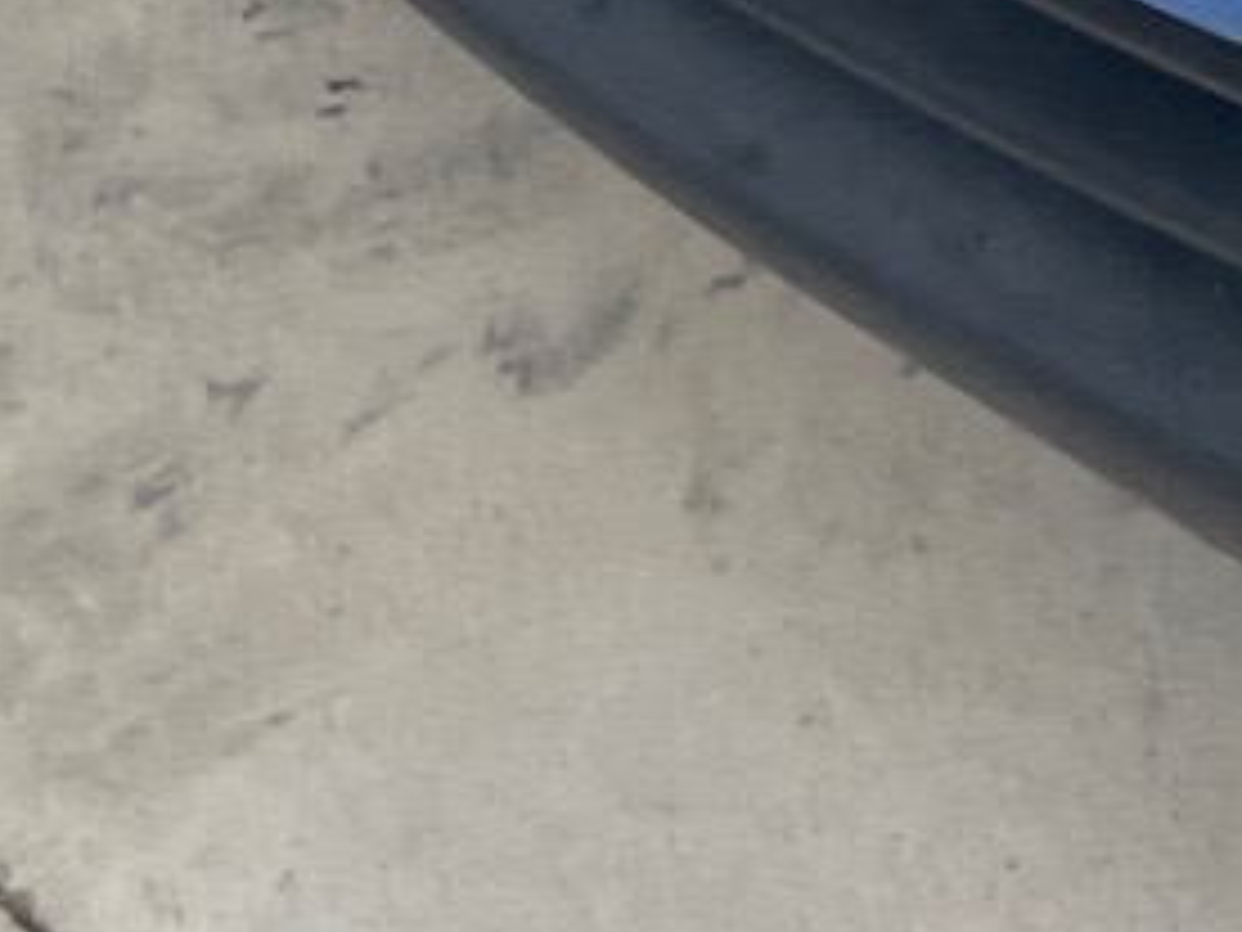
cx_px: 2943
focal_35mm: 181
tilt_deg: -26.4
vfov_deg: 7.7
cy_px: -1189
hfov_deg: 9.7
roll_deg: +2.7
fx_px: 6494
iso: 32
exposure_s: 1/2681
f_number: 1.6
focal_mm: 4.2
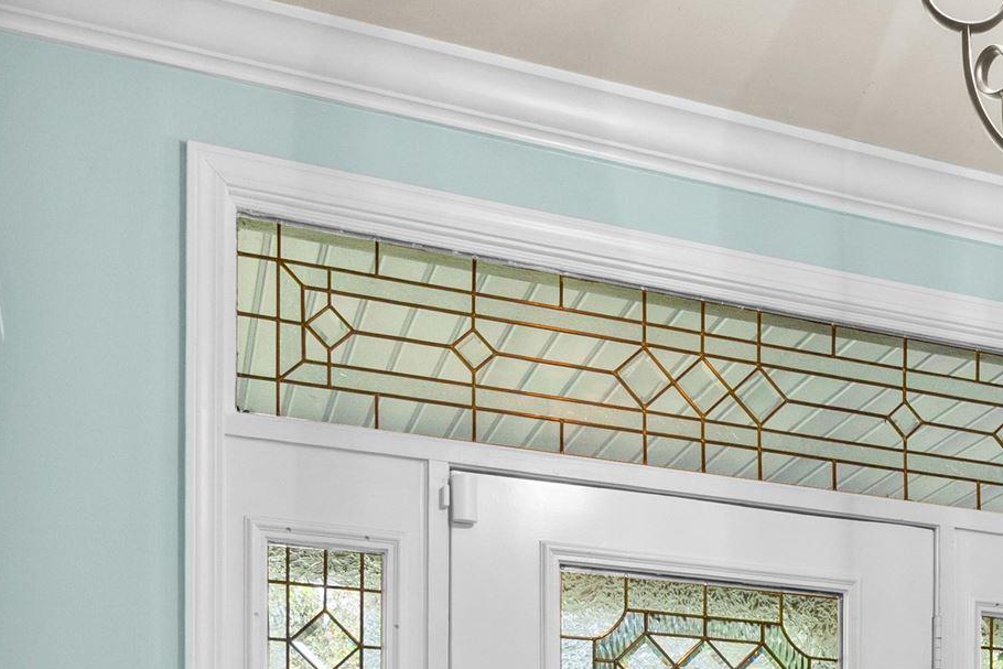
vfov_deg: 21.2
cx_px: 1010
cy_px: 953
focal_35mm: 56
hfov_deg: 32.8
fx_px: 1552
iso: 250
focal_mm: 11
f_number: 9
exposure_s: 1/2.5
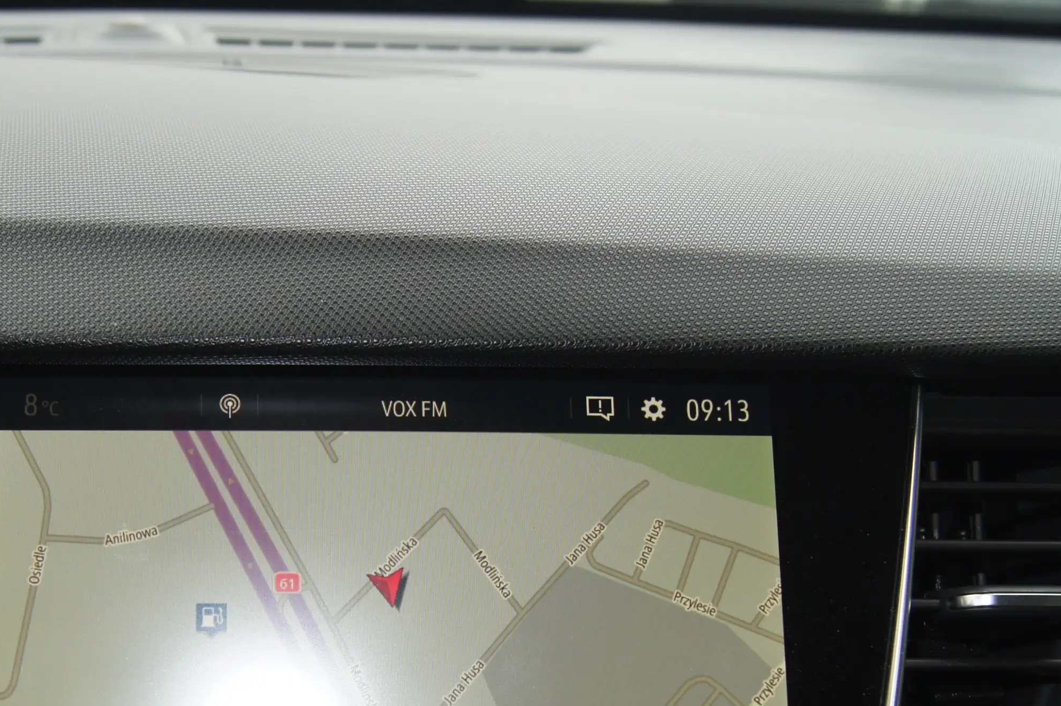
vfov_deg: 25.4
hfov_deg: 37.9
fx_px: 1532
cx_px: 385
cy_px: 595
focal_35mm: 52
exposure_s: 1/80
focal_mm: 18
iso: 100
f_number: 4.5
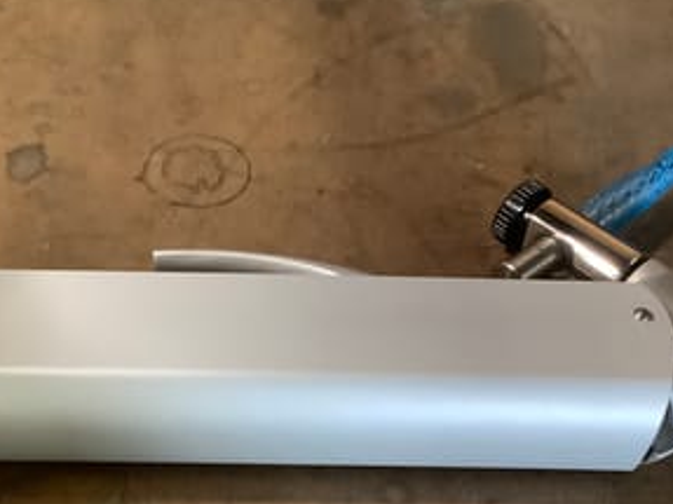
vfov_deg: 26.6
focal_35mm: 54
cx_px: 260
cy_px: 386
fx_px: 1049
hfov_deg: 35.4
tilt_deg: -55.8
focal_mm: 3.3
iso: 320
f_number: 2.4
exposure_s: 1/33
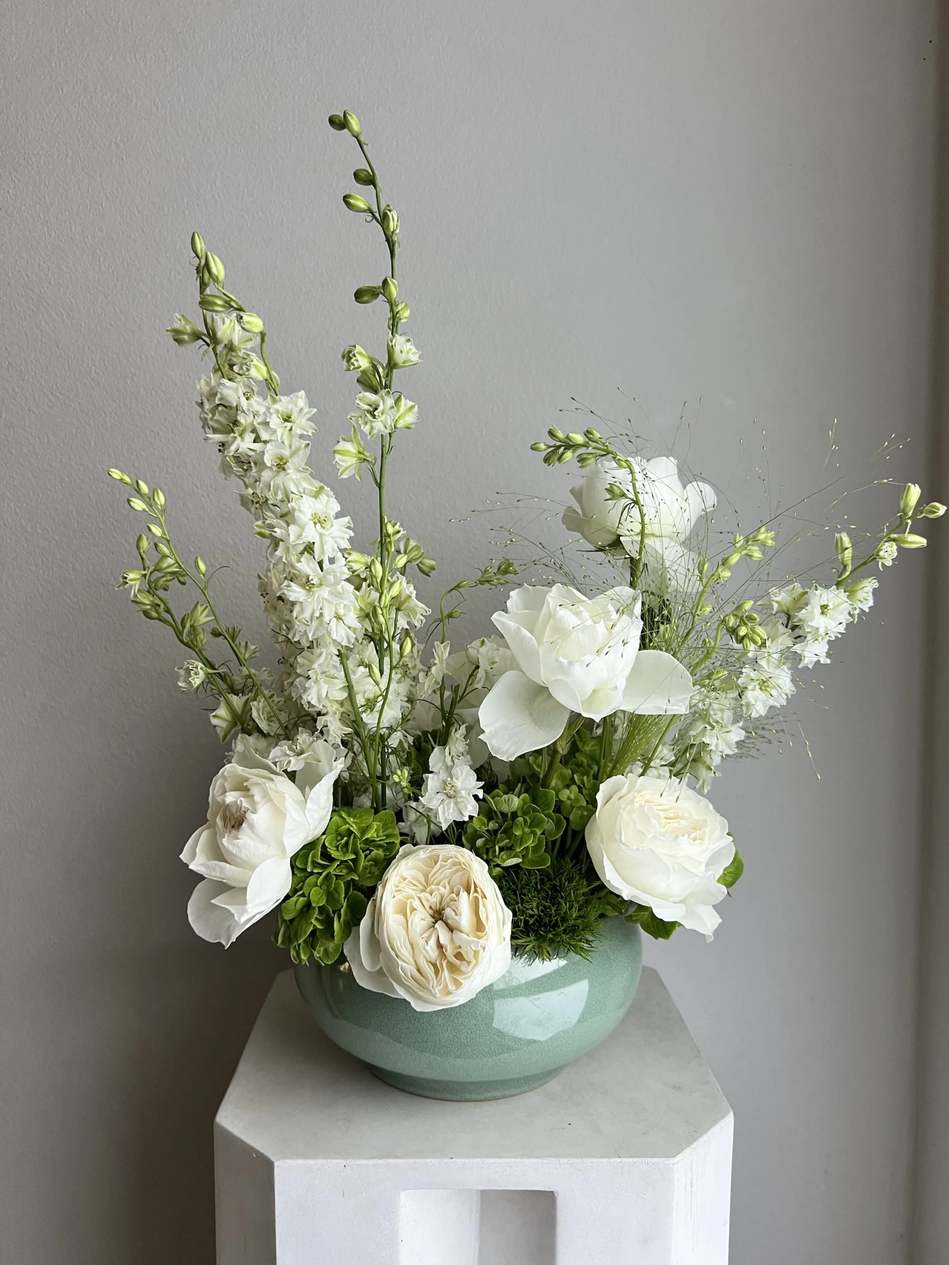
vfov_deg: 67.3
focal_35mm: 26
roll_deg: +0.7
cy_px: 632
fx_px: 950
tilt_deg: -2.3
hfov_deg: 53.1
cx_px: 474
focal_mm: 5.7
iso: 125
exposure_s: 1/100
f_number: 1.5
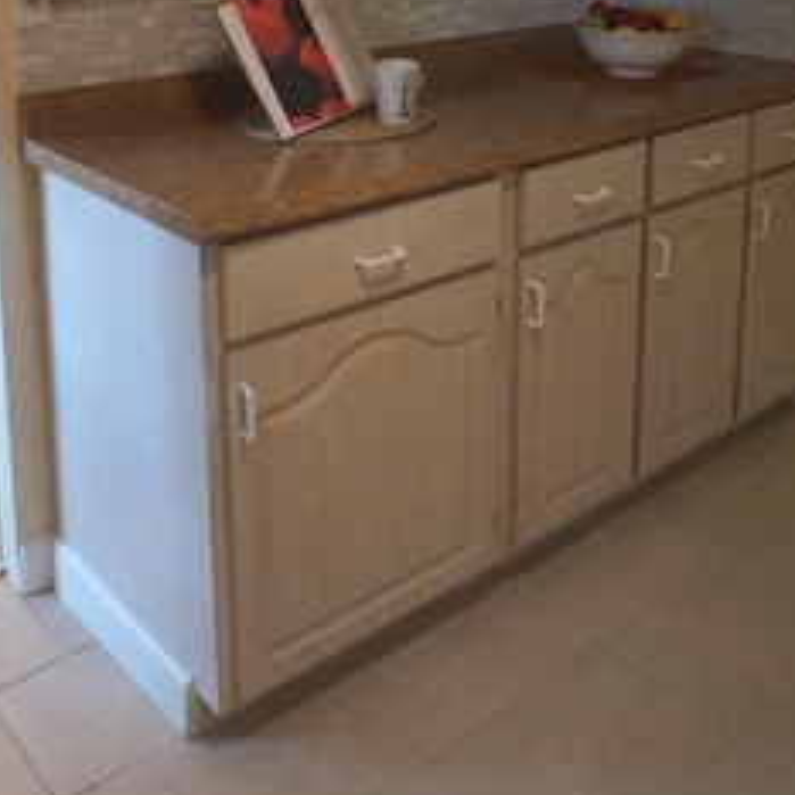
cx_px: 464
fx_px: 1091
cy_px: 55
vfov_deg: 37.0
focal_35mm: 42
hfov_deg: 39.9
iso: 3200
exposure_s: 1/20
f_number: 16
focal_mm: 16
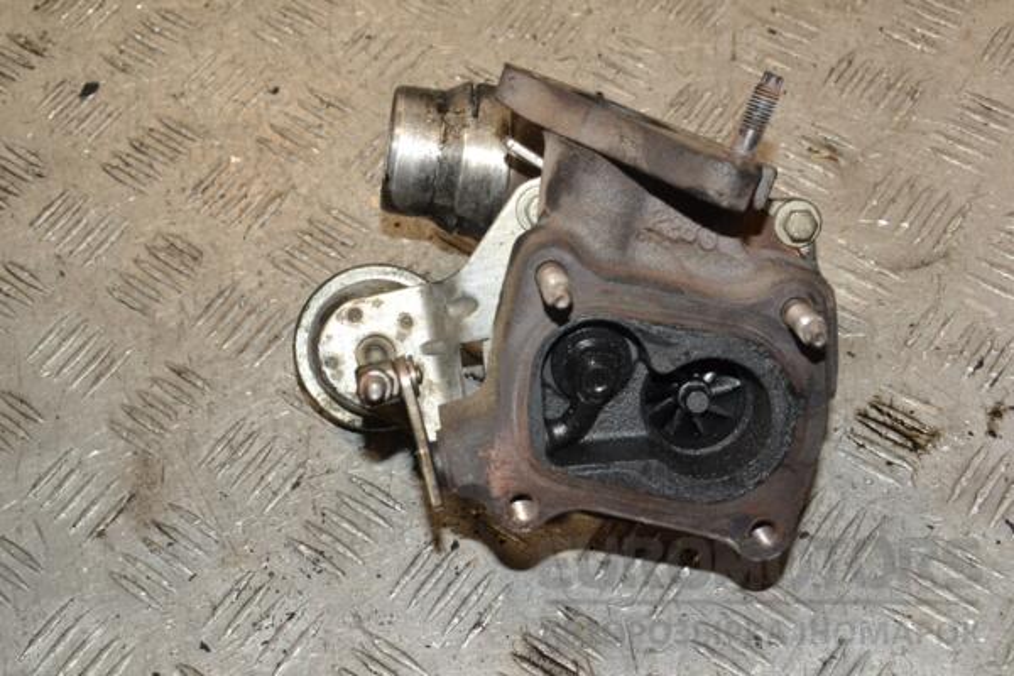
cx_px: 507
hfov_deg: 31.9
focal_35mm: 63
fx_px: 1774
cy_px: 338
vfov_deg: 21.6
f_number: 9
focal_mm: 42
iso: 800
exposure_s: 1/200
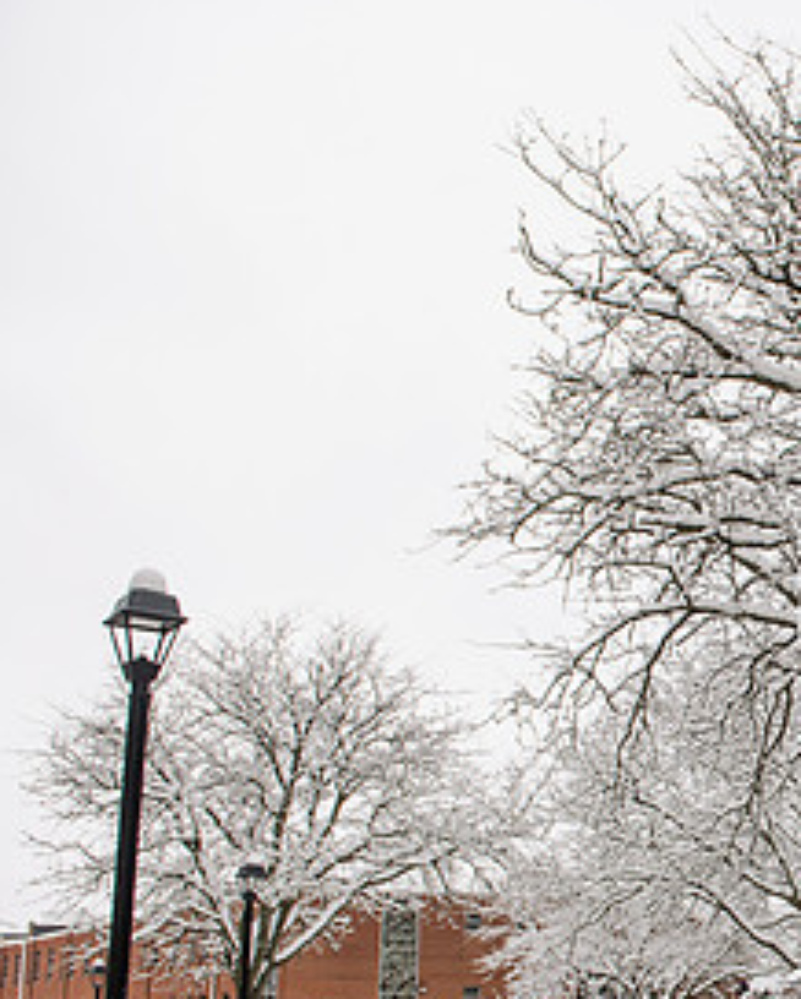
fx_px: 1421
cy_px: 700
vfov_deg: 38.1
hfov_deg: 27.3
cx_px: 988
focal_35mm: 48
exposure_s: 1/500
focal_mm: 24
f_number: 4.5
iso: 160
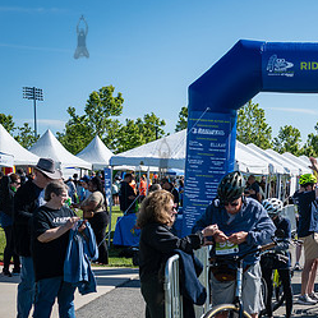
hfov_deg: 22.9
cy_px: 221
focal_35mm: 72
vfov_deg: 23.8
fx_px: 748
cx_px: 327
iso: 160
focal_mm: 36
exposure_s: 1/1000
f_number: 4.5
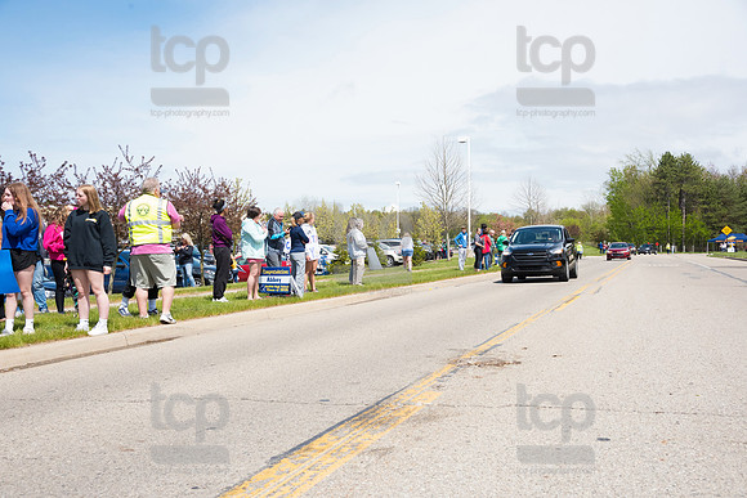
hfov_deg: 50.7
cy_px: 249
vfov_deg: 35.1
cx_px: 374
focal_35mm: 38
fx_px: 789
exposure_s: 1/1600
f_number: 7.1
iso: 1000
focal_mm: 38
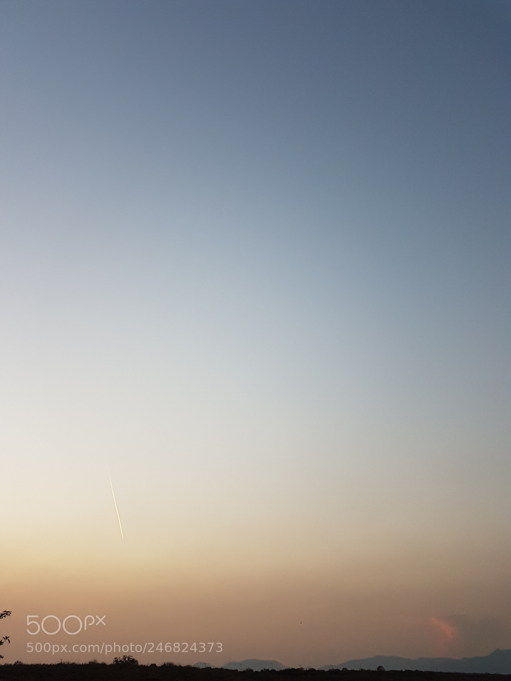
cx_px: 256
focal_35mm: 26
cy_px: 340
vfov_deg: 67.3
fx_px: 512
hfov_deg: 53.1
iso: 64
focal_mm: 4.2
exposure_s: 1/120
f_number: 1.7
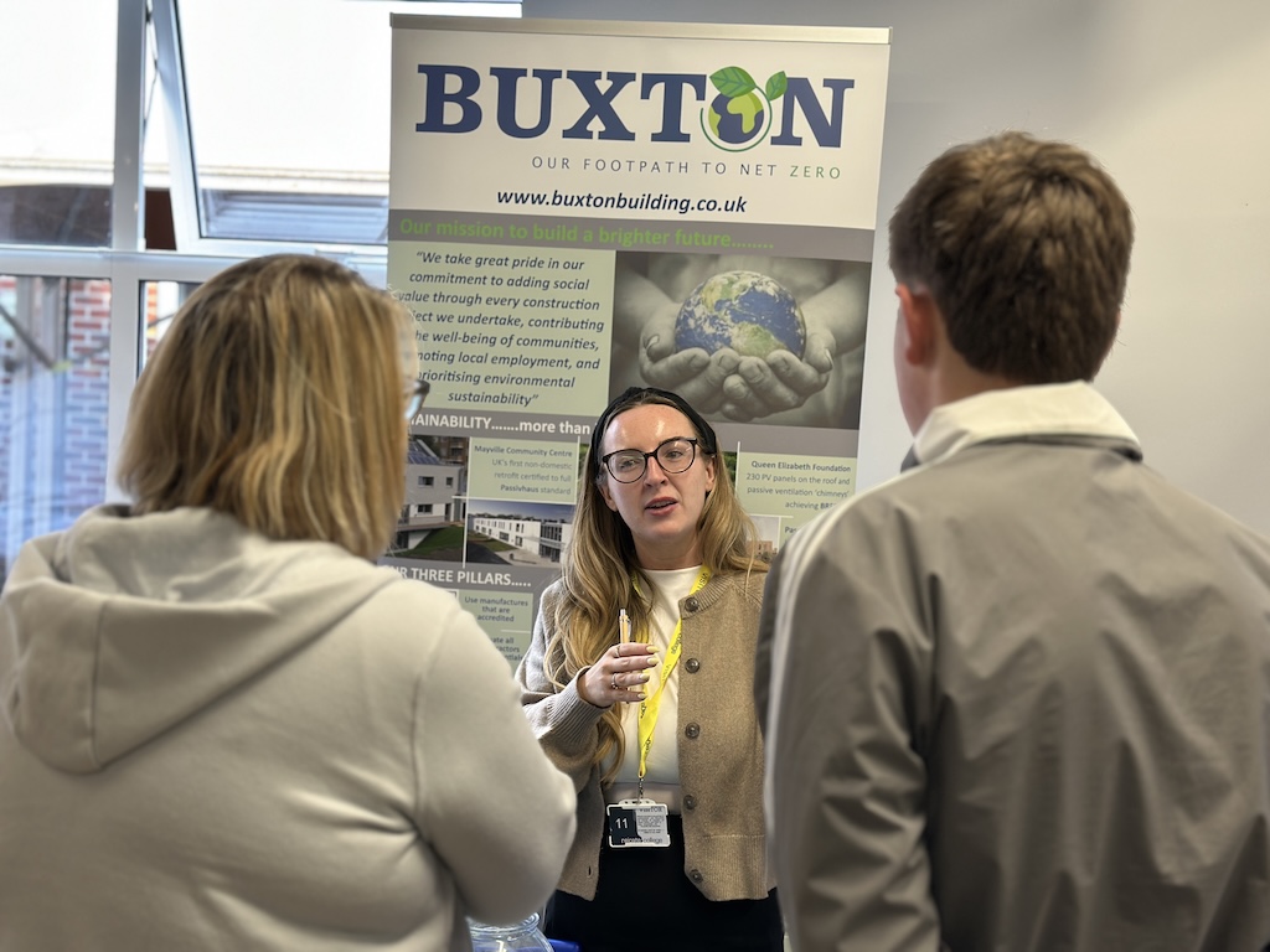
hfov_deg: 39.7
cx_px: 635
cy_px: 476
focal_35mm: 48
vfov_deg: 30.3
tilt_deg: -2.5
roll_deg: -3.5
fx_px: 1761
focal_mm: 6.86
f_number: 1.78
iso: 80
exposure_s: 1/50
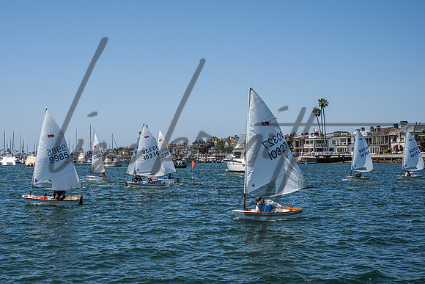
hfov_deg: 36.5
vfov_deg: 24.9
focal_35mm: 54
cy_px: 132
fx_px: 641
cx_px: 164
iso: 250
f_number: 18
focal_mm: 44
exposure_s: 1/320
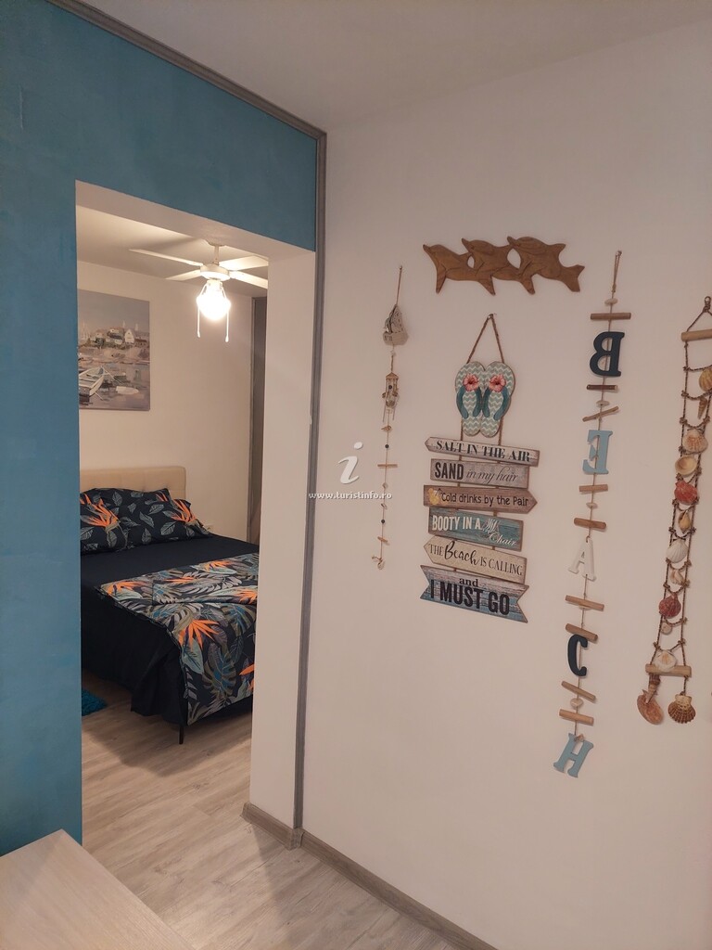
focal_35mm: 24
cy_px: 475
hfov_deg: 56.8
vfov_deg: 71.6
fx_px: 658
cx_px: 356
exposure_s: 1/50
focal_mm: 5.23
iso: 250
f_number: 1.8
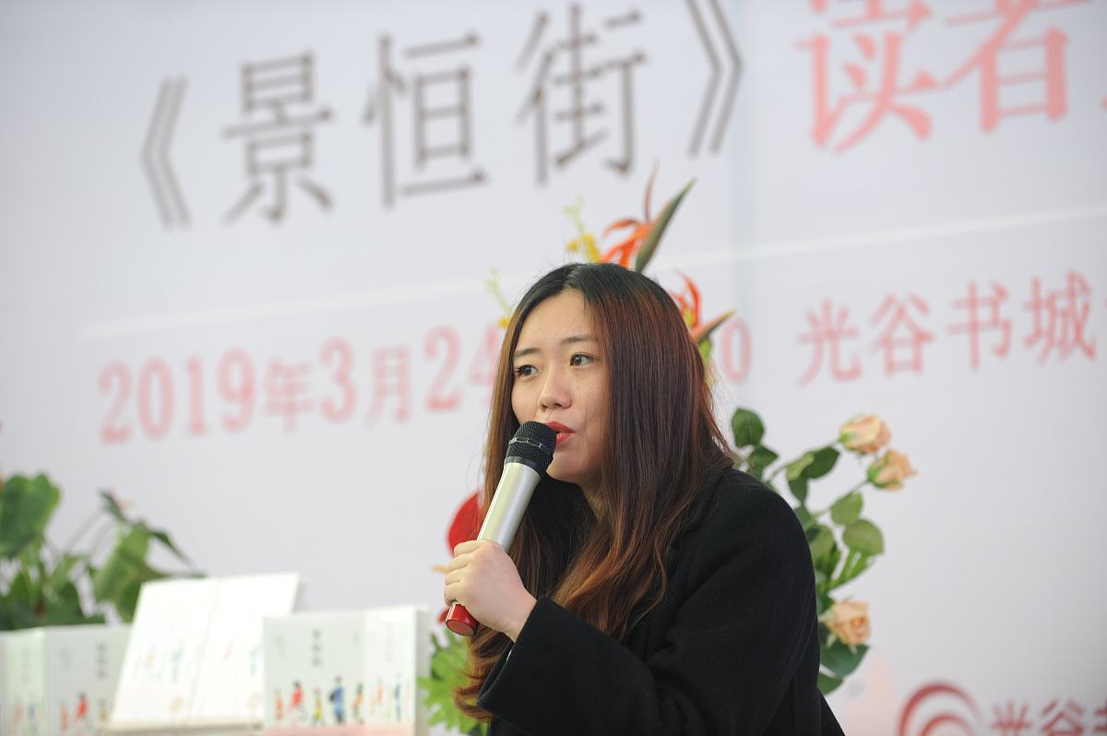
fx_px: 4148
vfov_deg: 10.1
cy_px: 368
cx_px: 554
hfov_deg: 15.2
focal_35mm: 135
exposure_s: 1/125
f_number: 4
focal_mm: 135
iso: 500
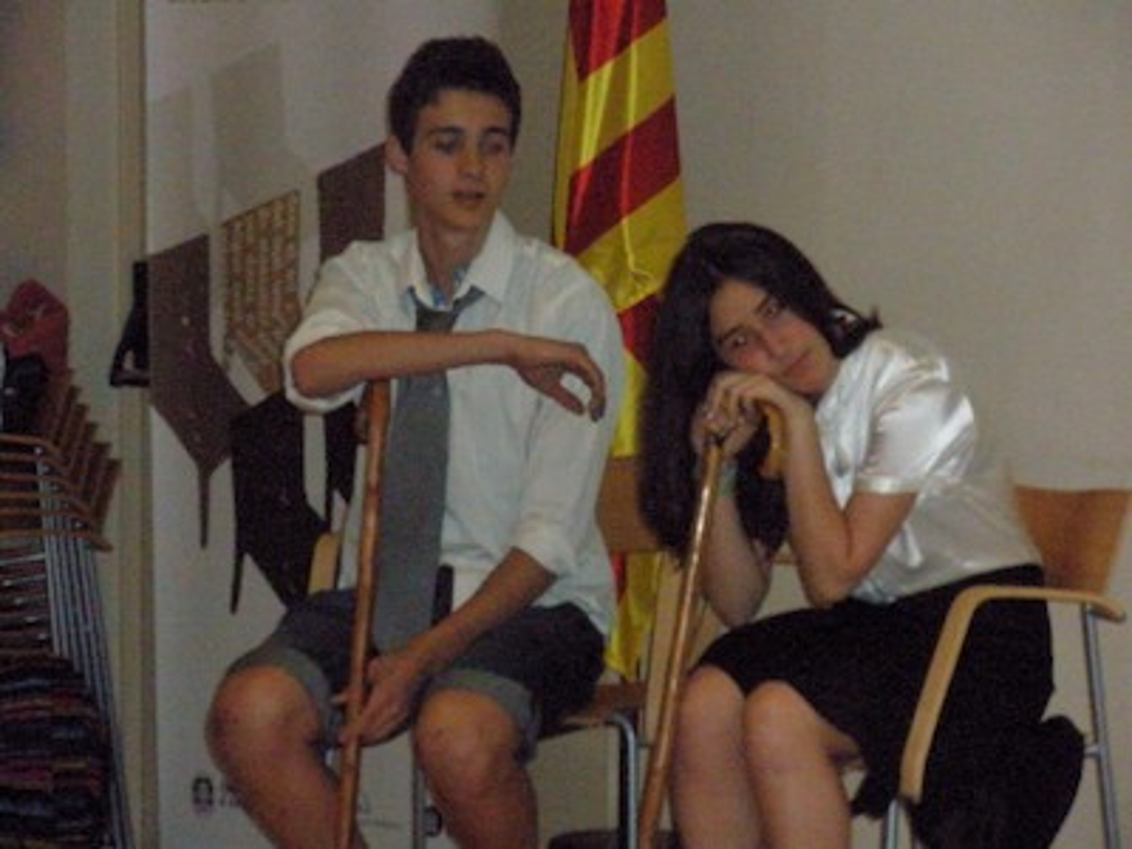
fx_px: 5200
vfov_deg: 9.3
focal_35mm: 159
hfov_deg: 12.4
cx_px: 566
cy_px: 424
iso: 800
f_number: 5.1
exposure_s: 1/160
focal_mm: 28.1
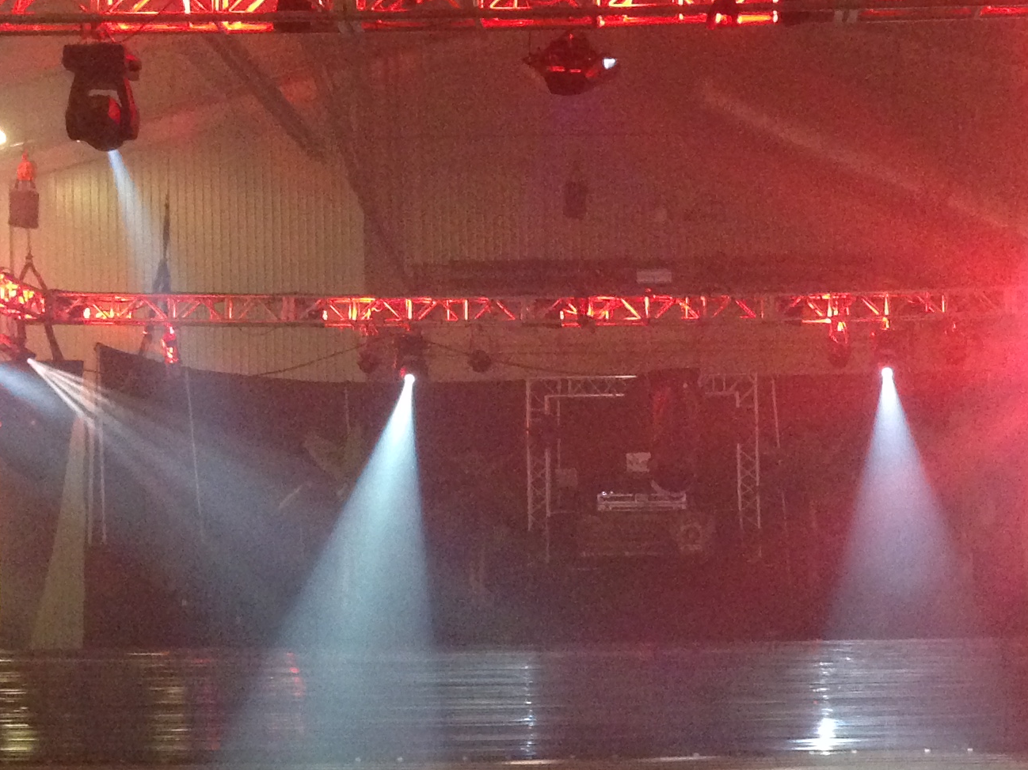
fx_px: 2464
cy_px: 595
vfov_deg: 17.6
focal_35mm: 83
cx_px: 629
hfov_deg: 23.5
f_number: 2.4
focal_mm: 4.12
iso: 400
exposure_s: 1/17
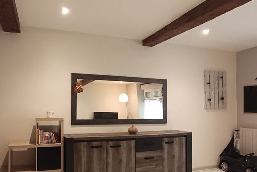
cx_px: 116
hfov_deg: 61.8
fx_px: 214
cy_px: 109
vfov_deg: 43.2
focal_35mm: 30
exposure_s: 1/33.3
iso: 406
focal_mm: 1.65
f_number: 2.2
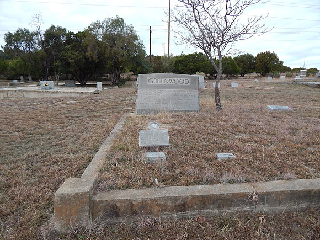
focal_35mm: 23
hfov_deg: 73.9
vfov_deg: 58.9
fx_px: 213
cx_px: 160
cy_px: 120
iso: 125
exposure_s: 1/50
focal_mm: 4
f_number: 3
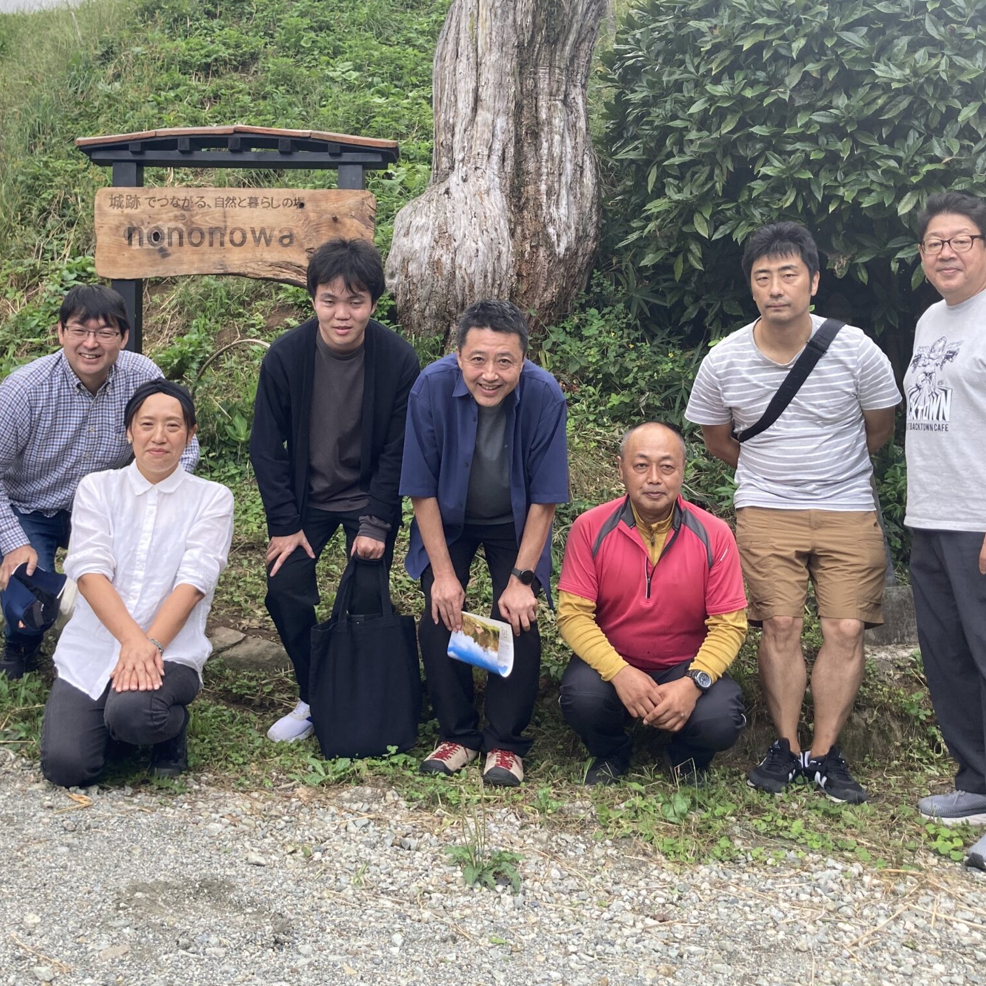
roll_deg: -1.6
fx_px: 1353
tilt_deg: +1.5
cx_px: 454
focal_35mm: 42
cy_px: 414
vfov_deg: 39.9
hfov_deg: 40.0
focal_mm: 3.99
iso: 32
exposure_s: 1/121
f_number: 1.8
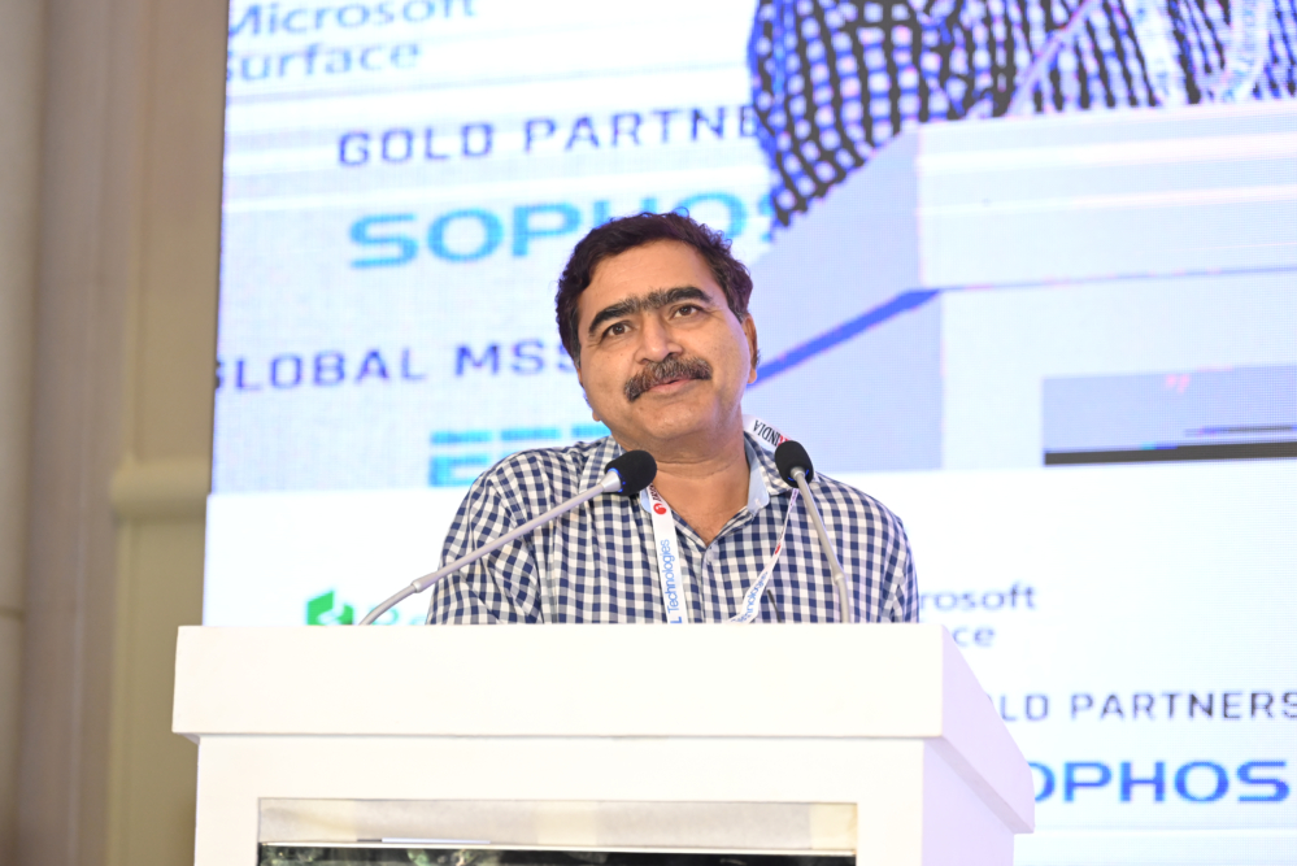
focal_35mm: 120
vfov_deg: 11.4
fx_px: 4325
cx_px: 648
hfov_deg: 17.1
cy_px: 433
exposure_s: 1/200
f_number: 4.5
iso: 2000
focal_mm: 120
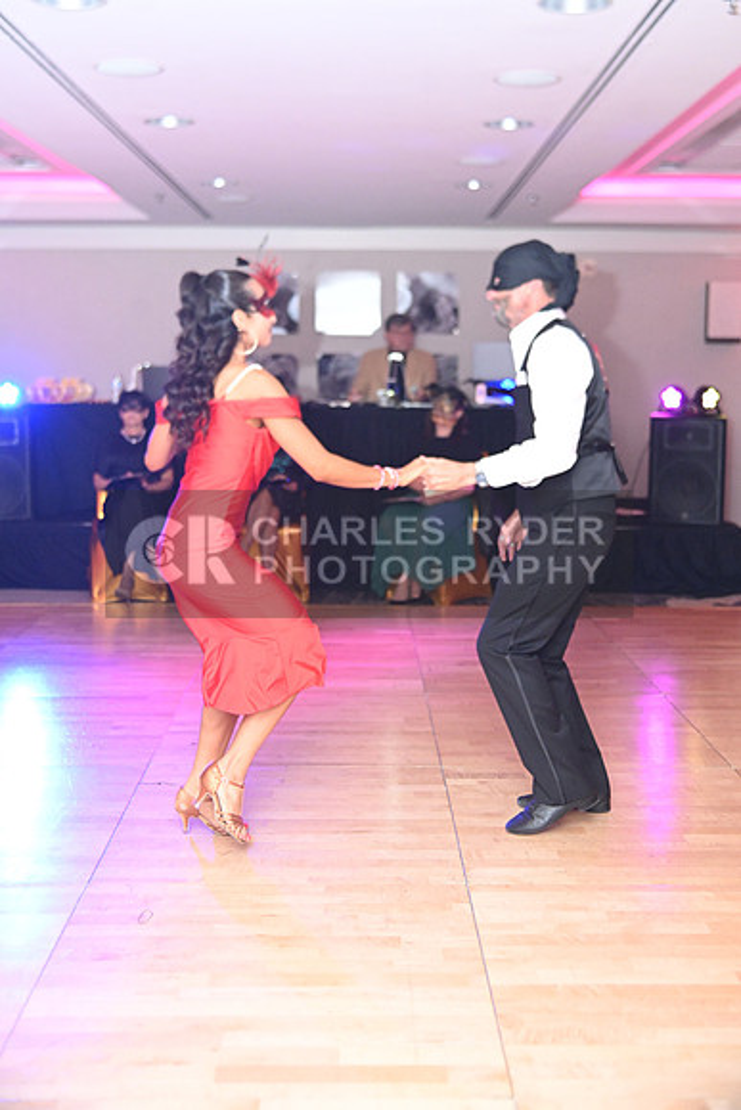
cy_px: 555
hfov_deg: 35.1
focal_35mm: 38
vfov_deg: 50.7
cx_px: 370
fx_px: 1172
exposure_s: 1/200
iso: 5000
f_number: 5
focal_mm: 38
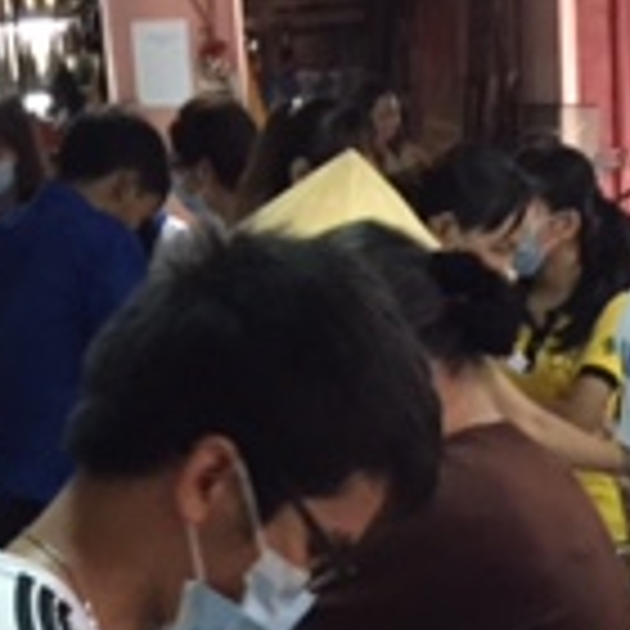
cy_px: 954
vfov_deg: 13.9
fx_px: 2409
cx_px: 508
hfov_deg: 14.8
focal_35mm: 117
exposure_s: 1/33
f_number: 2.2
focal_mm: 4.15
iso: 320
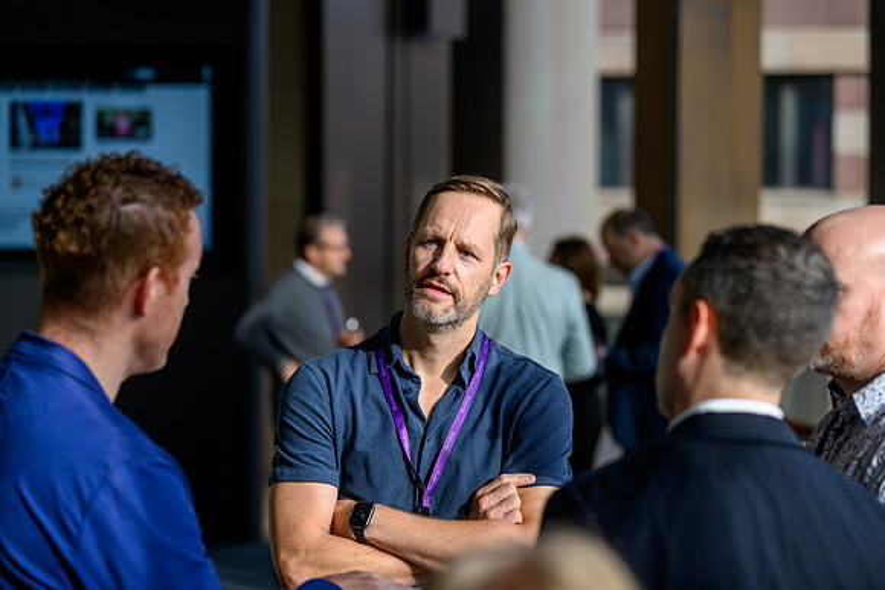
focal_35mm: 85
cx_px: 442
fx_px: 2079
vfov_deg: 16.2
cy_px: 295
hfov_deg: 24.0
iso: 180
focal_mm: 83
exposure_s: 1/640
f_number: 2.7
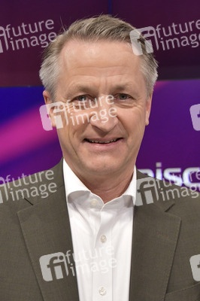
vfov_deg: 44.5
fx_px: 367
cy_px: 150
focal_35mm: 44
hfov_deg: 30.5
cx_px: 100
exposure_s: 1/200
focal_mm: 44
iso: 2500
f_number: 6.3
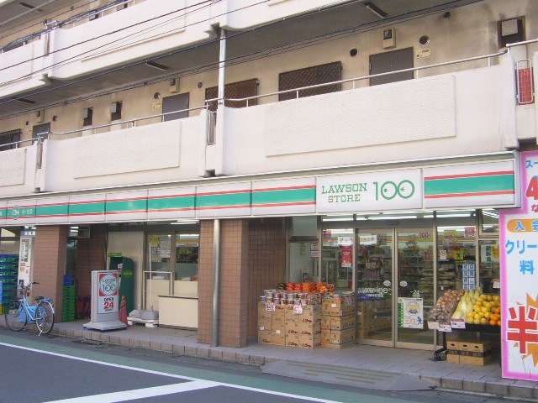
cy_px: 202
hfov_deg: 46.8
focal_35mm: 40
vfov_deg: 36.0
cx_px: 269
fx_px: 622
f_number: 2.8
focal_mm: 4.7
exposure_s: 1/125
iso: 80
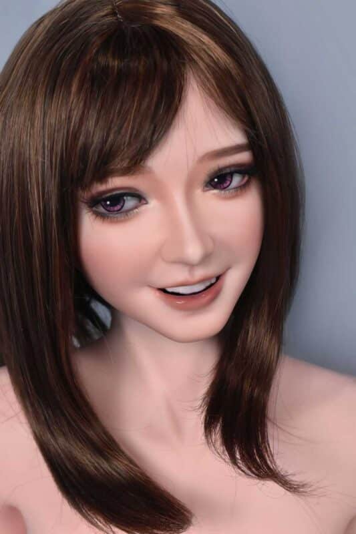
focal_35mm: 72
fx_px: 1068
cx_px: 178
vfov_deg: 28.1
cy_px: 267
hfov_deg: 18.9
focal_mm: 48
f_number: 7.1
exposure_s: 1/80
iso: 1000
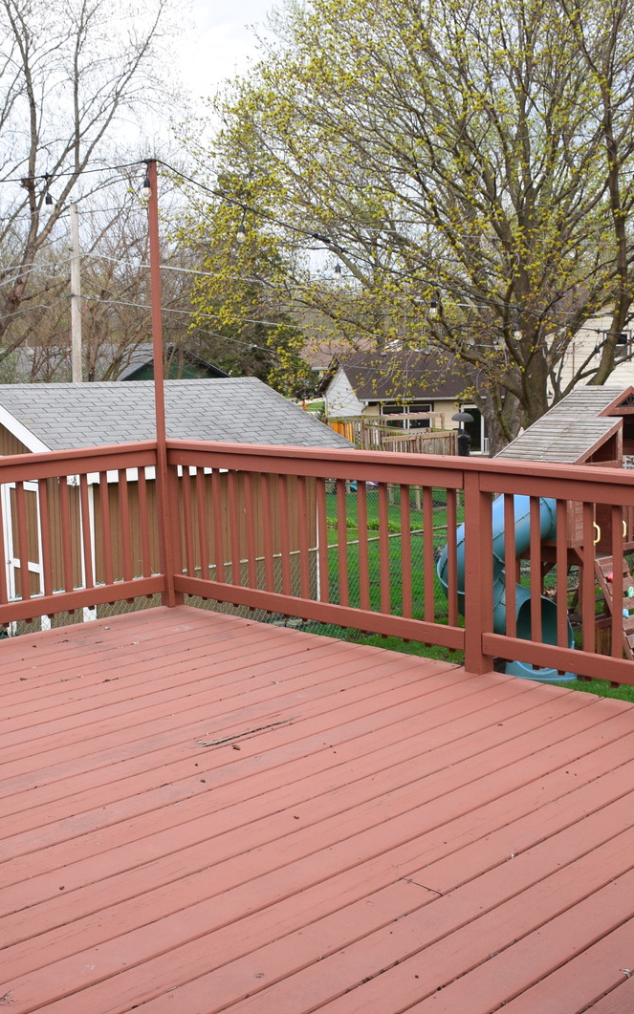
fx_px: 1161
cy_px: 514
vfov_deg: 47.2
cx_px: 282
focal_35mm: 42
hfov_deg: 30.5
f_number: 9
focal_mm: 18
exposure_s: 1/100
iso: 400
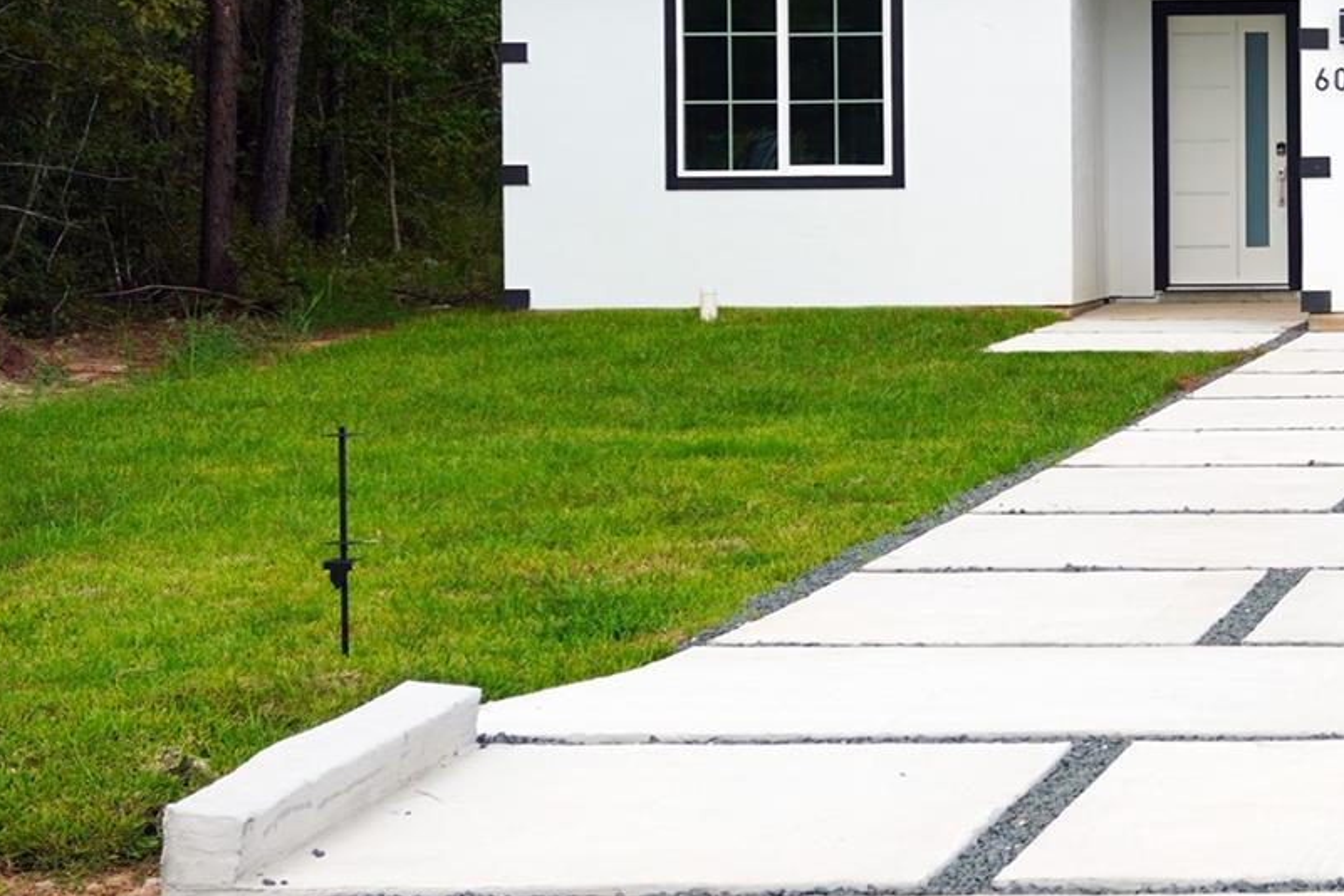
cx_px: 1539
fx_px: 4293
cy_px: 169
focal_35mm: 115
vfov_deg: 11.9
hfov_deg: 17.1
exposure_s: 1/400
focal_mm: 30
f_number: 5.6
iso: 100
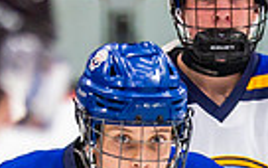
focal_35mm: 965
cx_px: 95
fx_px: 7048
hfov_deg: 2.2
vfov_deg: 1.4
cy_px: 386
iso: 800
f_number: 2.8
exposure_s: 1/640
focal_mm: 142
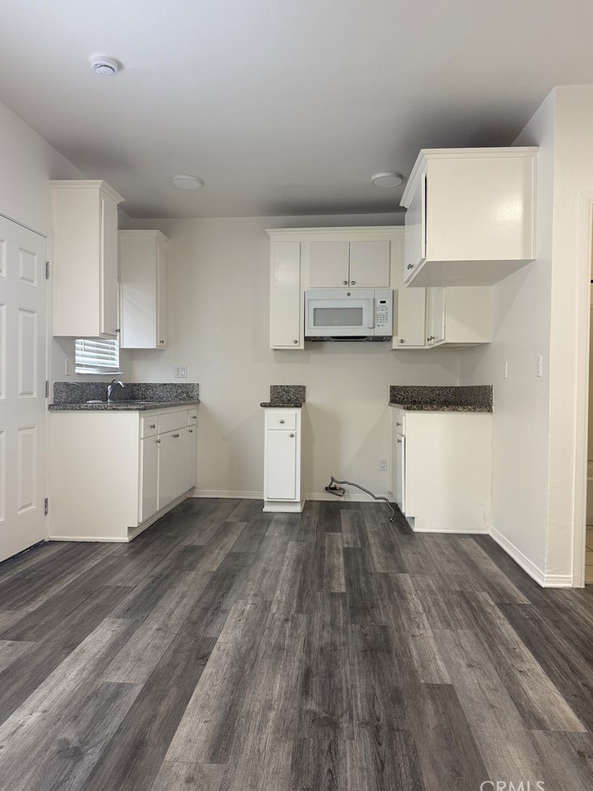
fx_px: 571
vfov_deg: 69.4
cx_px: 297
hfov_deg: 54.9
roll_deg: -1.0
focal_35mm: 25
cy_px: 388
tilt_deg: -0.3
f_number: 1.78
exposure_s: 1/60
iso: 125
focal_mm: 6.76
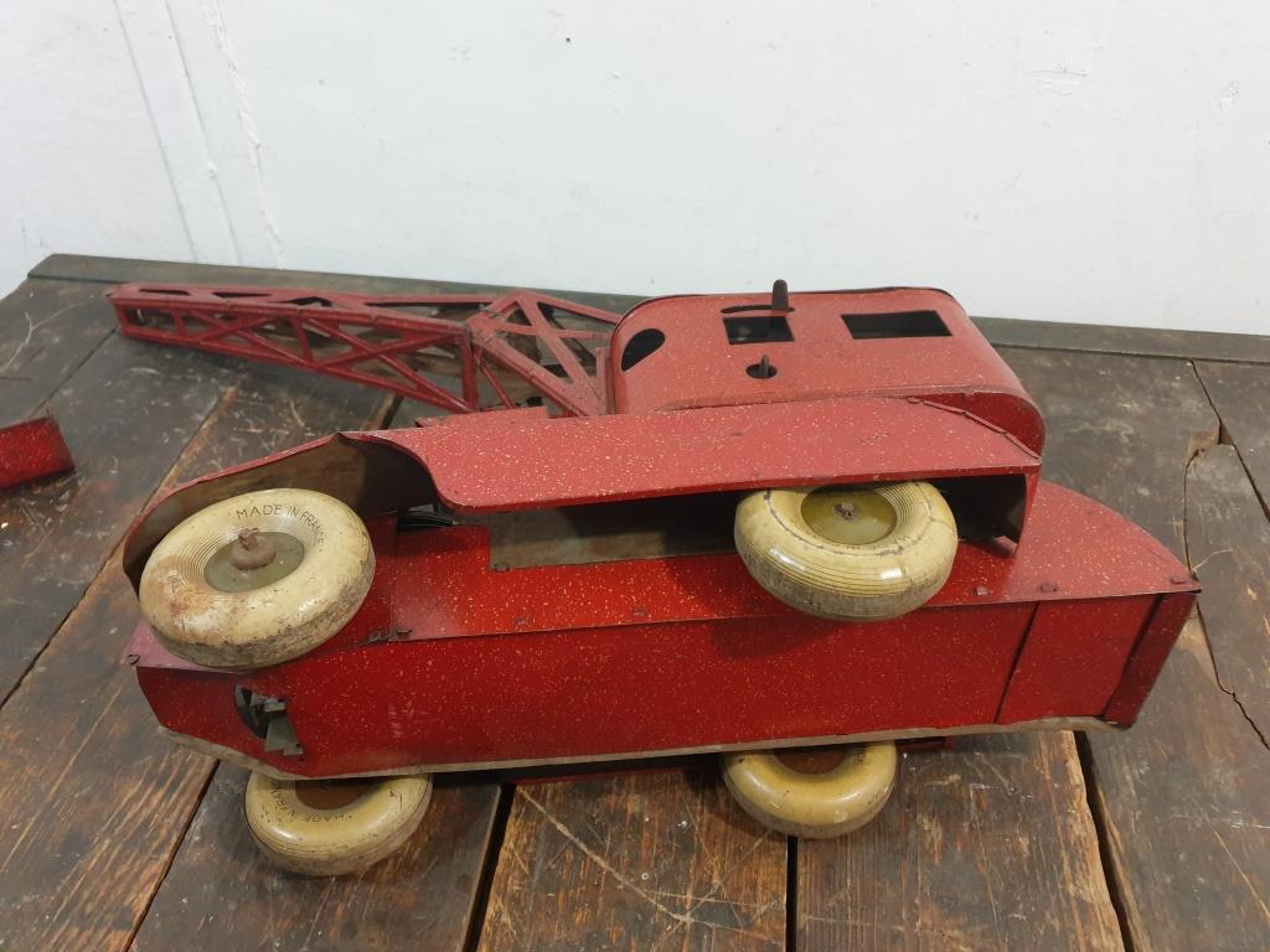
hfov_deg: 67.3
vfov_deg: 53.1
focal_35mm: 26
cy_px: 476
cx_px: 635
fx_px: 954
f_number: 1.5
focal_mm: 4.3
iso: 400
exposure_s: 1/50
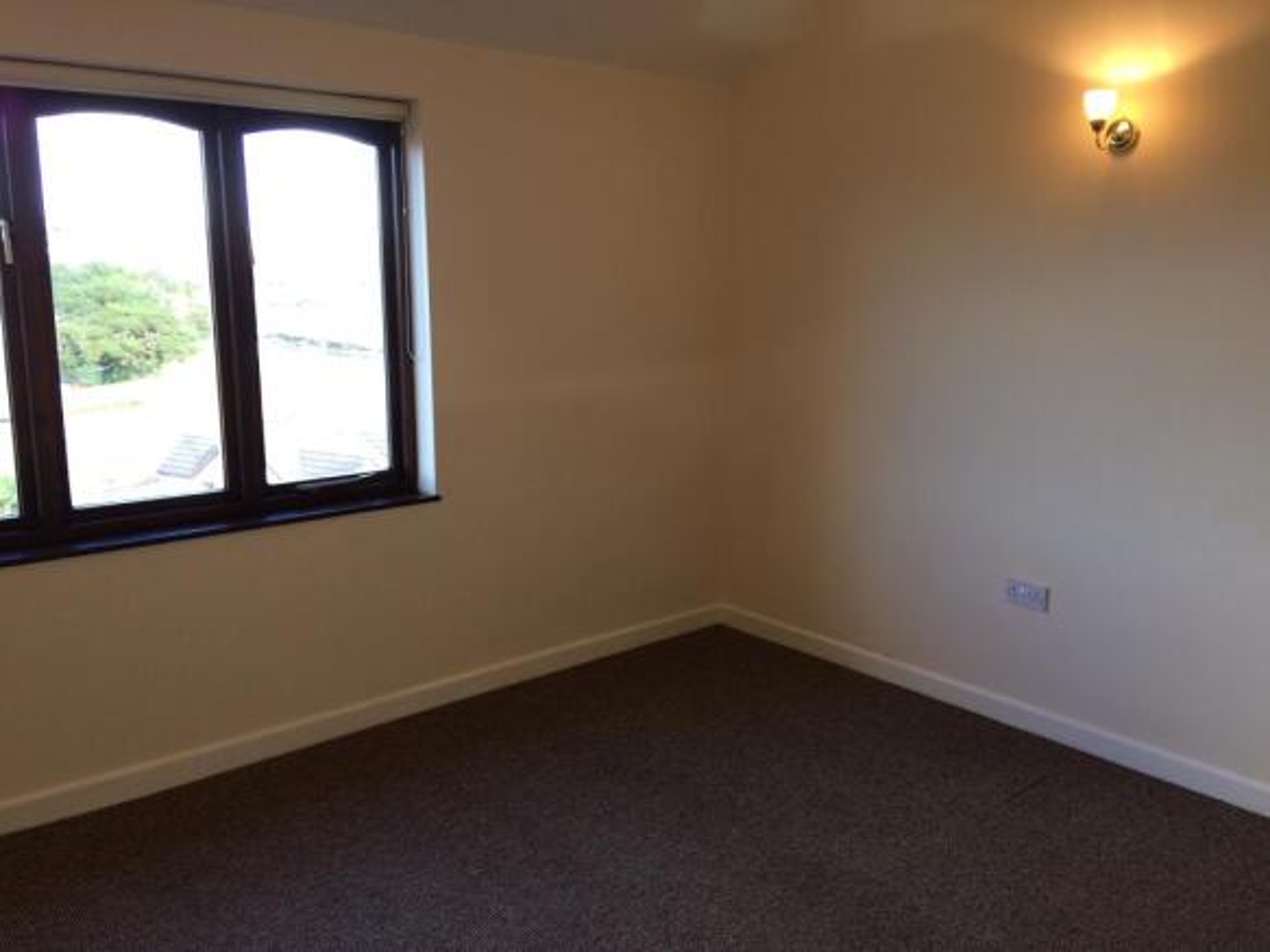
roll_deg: +0.6
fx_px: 1064
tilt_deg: -11.1
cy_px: 476
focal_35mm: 29
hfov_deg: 61.7
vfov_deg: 48.2
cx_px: 635
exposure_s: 1/50
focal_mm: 4.15
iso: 40
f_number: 2.2
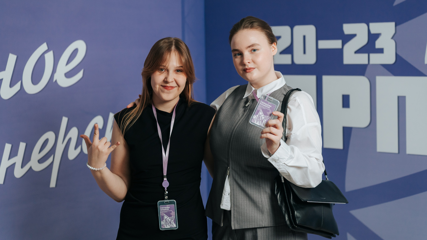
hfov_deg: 27.8
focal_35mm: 76
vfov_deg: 15.8
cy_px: 101
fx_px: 862
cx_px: 222
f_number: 2.8
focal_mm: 70
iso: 800
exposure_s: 1/160
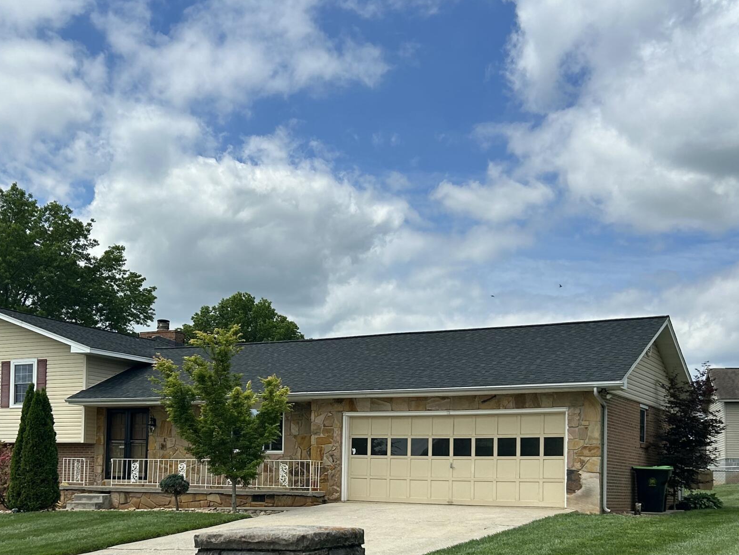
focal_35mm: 50
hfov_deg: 37.8
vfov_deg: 28.6
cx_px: 258
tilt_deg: +2.4
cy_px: 434
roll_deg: -0.5
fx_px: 1067
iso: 50
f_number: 1.5
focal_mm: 5.7
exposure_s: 1/6211
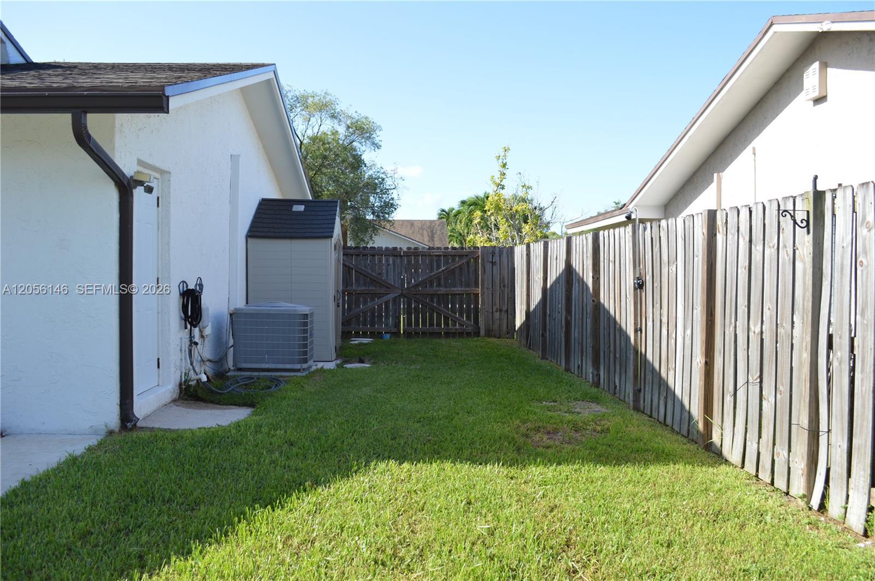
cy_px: 290
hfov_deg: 67.4
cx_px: 438
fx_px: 656
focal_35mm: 27
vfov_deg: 47.8
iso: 100
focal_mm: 18
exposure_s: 1/160
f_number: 6.3
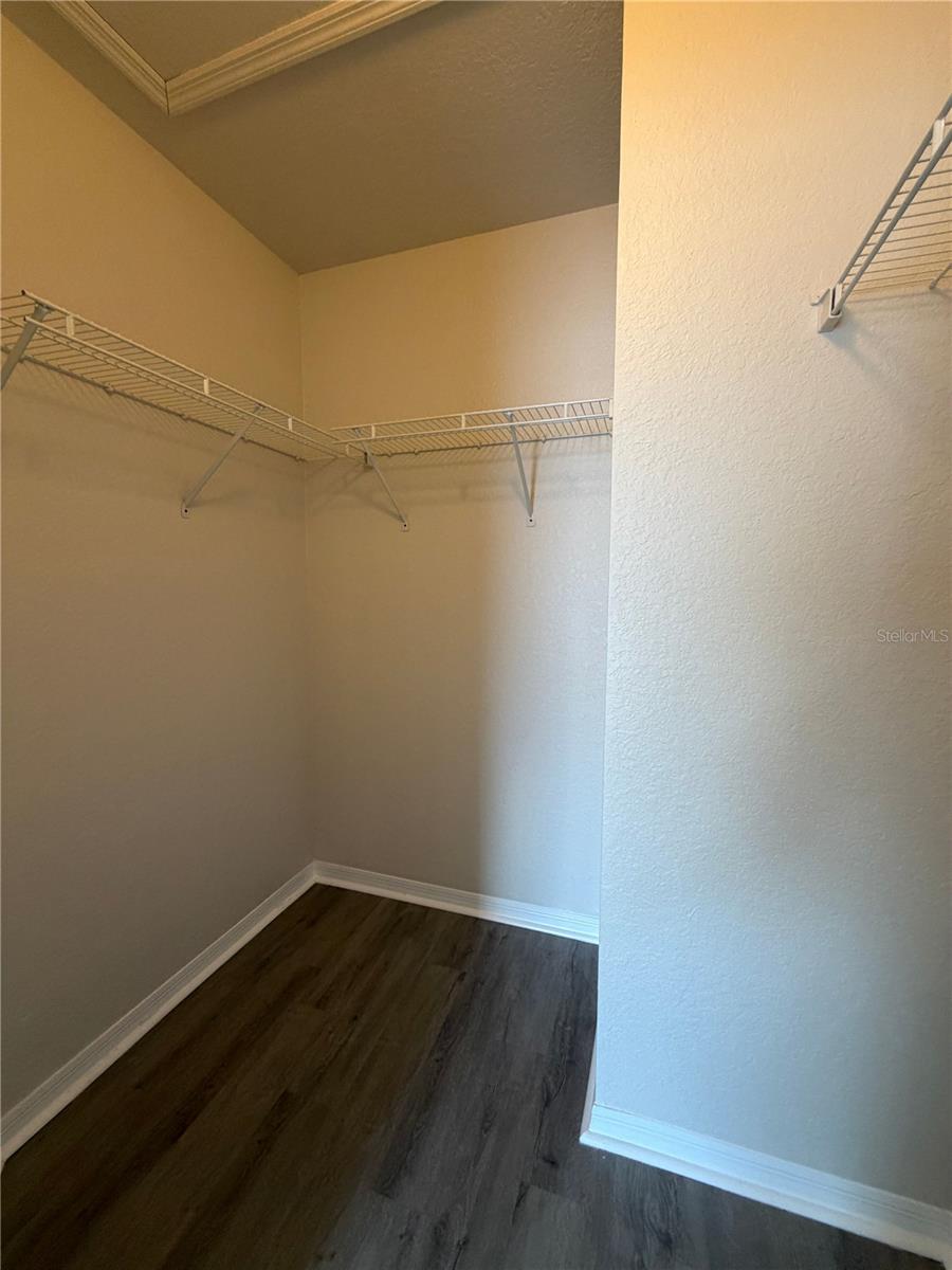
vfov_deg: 102.1
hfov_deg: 85.7
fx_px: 513
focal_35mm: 14
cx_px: 476
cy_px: 635
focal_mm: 2.22
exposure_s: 1/60
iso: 250
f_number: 2.2
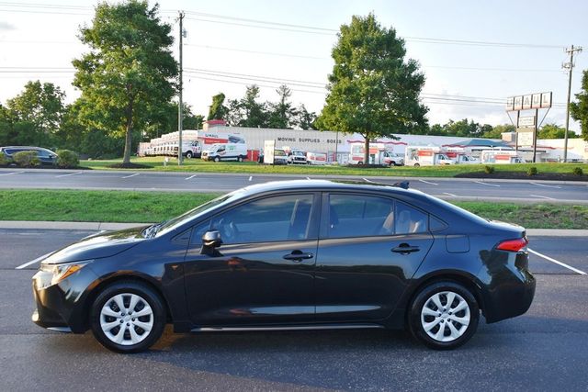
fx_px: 686
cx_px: 294
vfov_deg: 31.9
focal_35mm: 42
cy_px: 196
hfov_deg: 46.4
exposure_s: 1/250
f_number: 5.6
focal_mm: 28
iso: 400
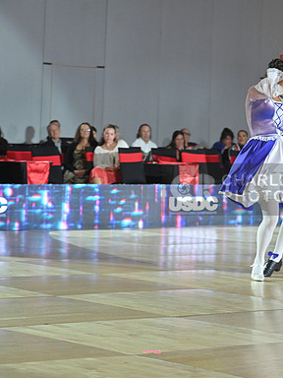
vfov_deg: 14.3
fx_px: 1504
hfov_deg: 10.7
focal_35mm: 138
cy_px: 189
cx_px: 269
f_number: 4
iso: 2000
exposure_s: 1/250
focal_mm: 95
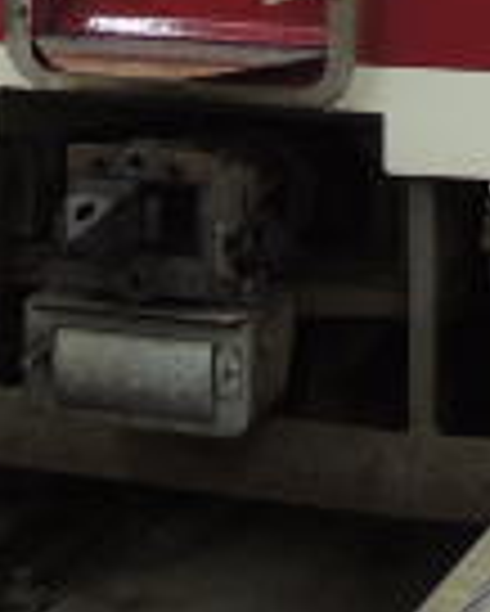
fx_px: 2499
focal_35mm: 138
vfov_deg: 12.8
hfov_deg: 11.1
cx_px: 427
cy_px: -464
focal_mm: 5.3
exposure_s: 1/30
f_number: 3.1
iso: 200
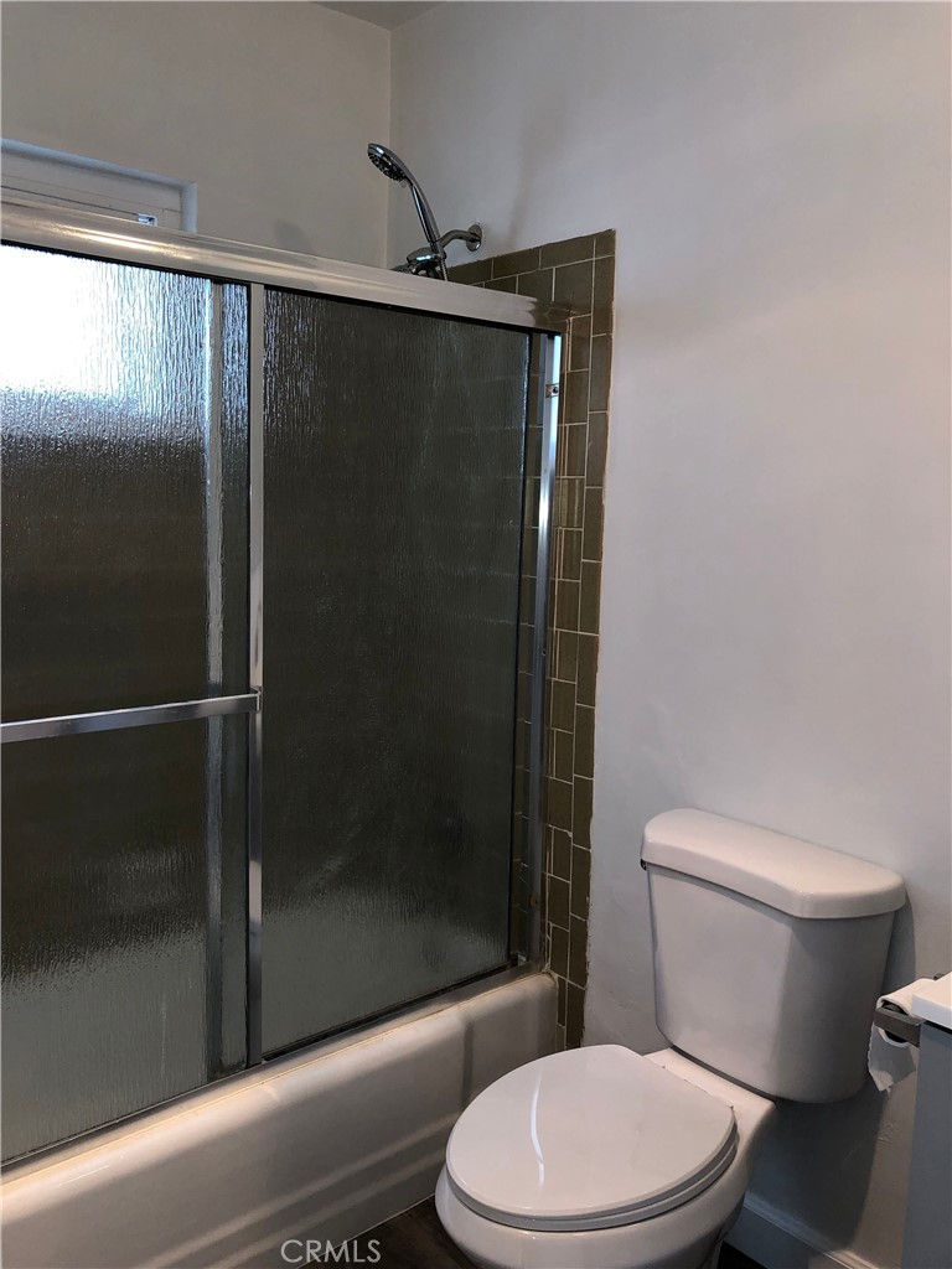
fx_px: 1027
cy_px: 634
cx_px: 476
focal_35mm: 28
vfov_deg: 63.4
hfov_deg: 49.7
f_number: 1.8
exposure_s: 1/120
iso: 40
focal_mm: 4
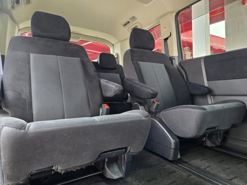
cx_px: 124
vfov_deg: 58.9
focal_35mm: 23
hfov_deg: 73.9
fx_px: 164
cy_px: 92
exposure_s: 1/100
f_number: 1.8
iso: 250
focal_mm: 5.4
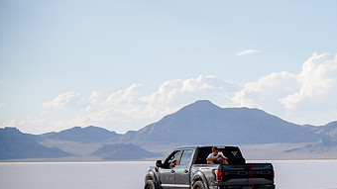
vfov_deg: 9.0
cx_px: 282
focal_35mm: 134
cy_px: 159
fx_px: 1197
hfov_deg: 15.9
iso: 200
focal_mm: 75
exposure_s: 1/3200
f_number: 4
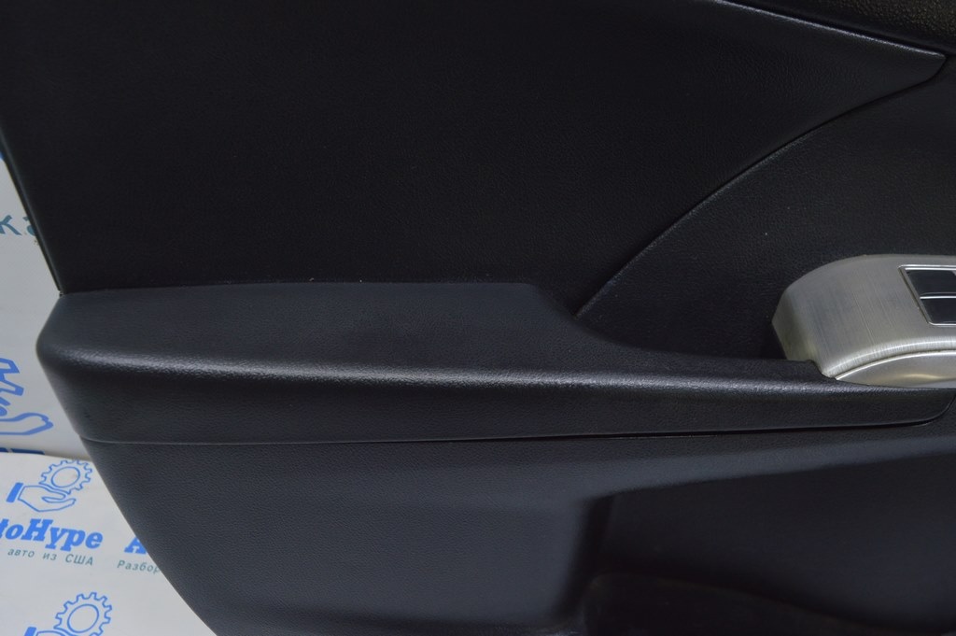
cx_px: 478
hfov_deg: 57.3
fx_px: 876
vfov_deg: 39.9
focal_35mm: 33
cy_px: 318
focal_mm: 22
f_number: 5.6
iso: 400
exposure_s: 1/20
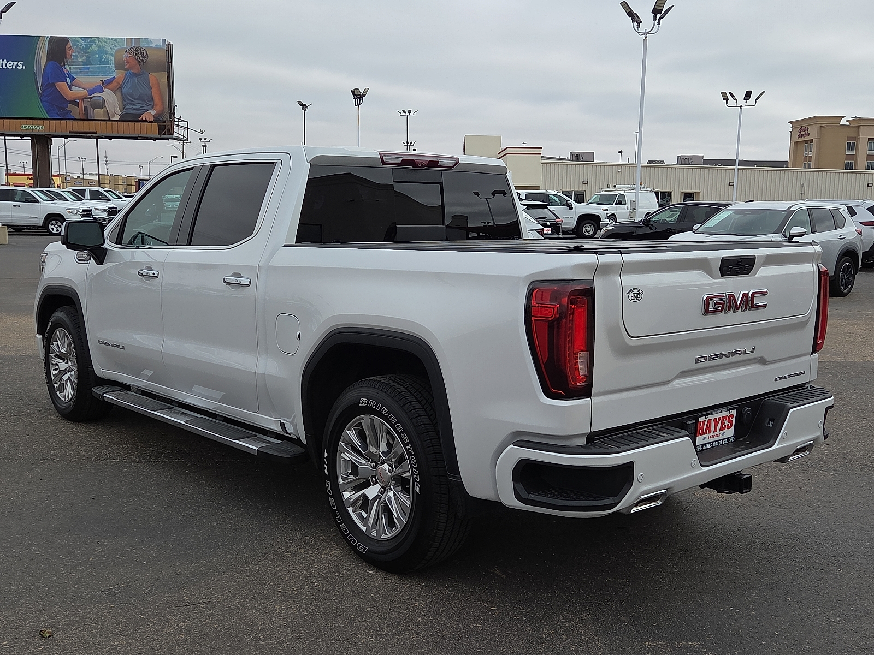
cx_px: 437
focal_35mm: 35
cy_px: 328
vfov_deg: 40.7
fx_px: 884
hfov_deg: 52.6
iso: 76
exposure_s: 1/5000
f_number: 1.8
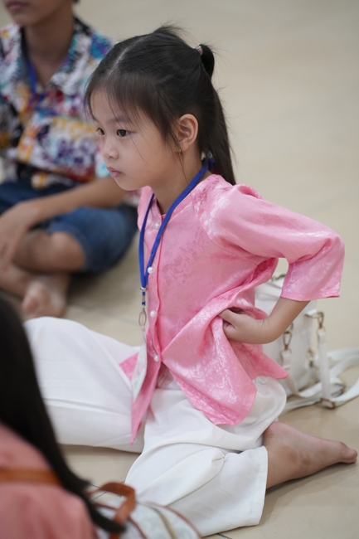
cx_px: 180
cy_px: 270
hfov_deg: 11.5
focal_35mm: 119
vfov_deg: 17.2
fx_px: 1781
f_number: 3.2
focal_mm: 119
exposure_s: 1/320
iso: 4000
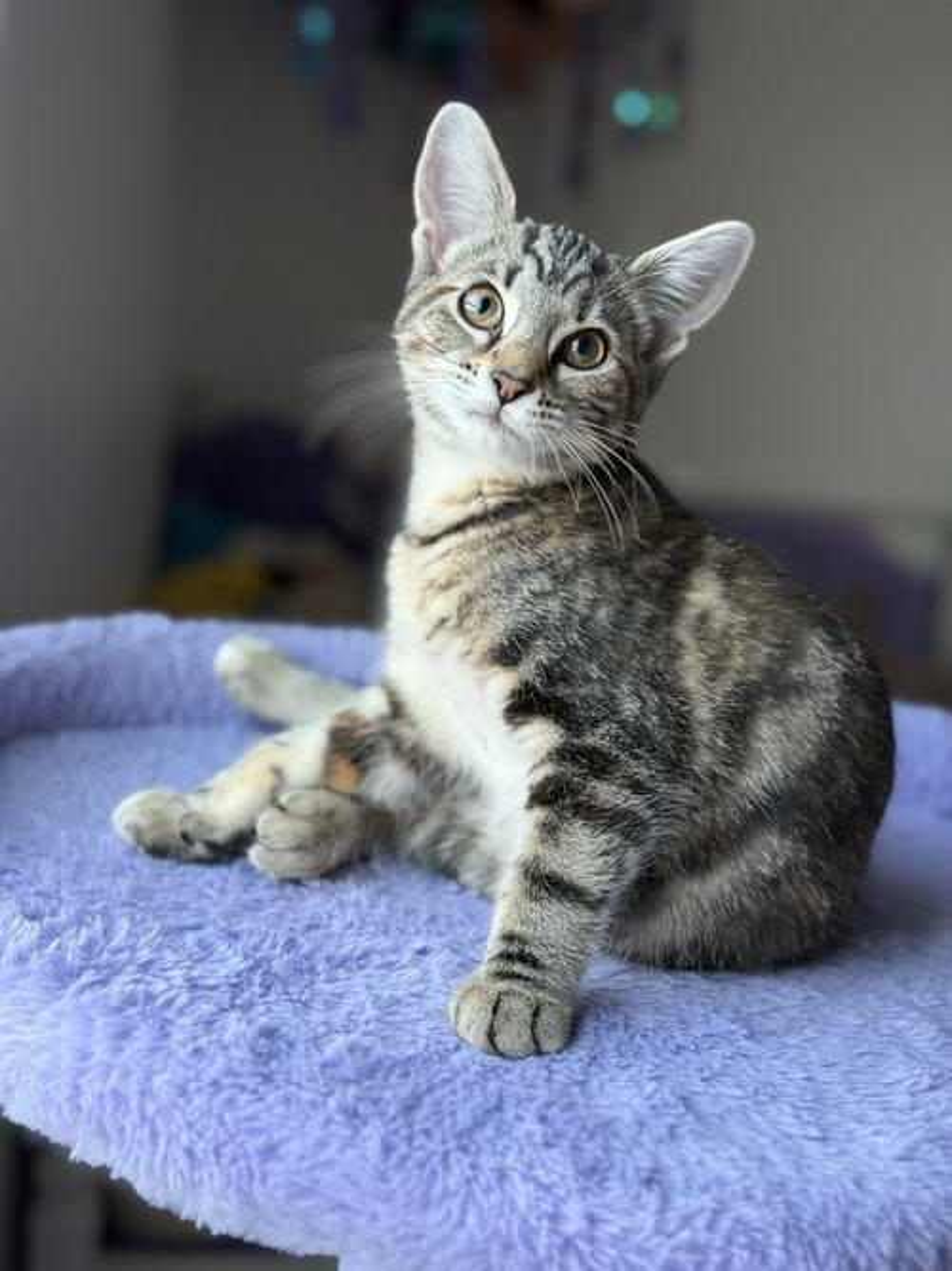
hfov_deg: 30.3
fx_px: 1761
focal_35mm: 48
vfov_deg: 39.7
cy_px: 636
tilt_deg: -11.6
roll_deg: -5.5
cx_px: 476
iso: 250
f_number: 1.78
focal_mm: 6.76
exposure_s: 1/60
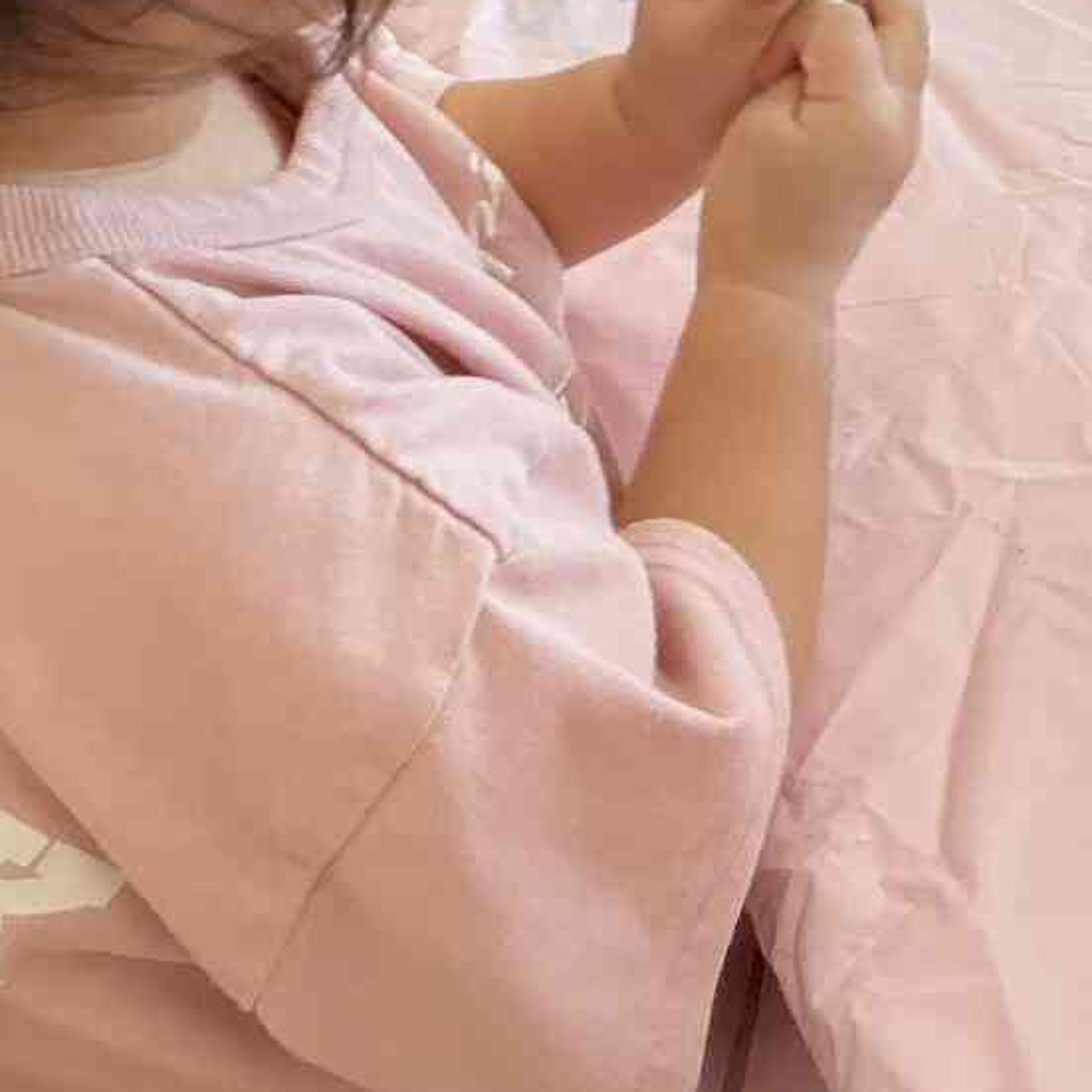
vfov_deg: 17.7
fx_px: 3319
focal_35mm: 93
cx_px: 1268
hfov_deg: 17.9
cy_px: -248
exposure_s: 1/120
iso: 25
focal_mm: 3
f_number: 1.8
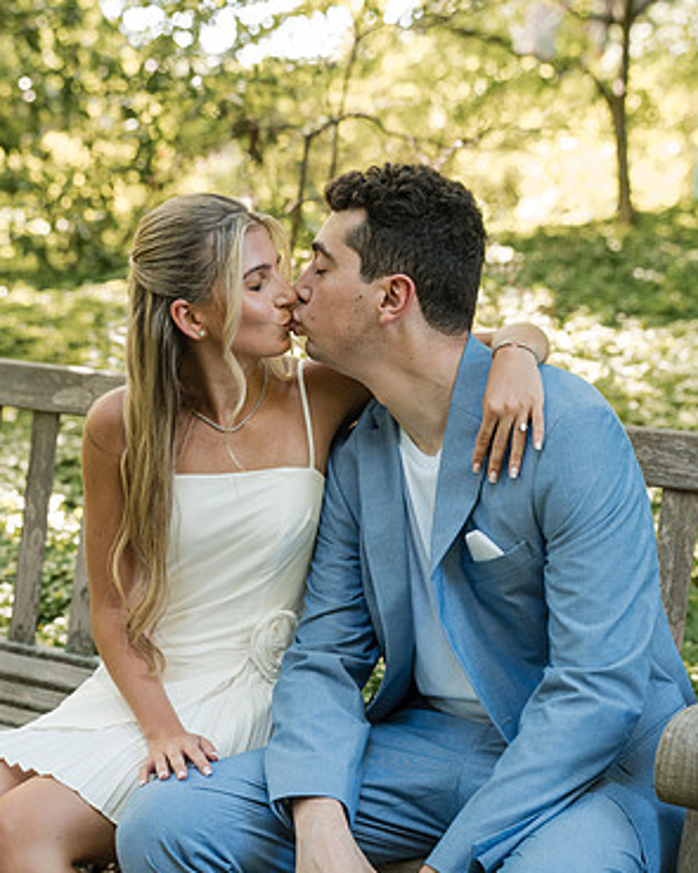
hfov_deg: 21.5
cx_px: 348
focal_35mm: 71
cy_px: 528
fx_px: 1834
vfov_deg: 26.7
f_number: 4
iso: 1000
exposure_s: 1/250
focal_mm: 62
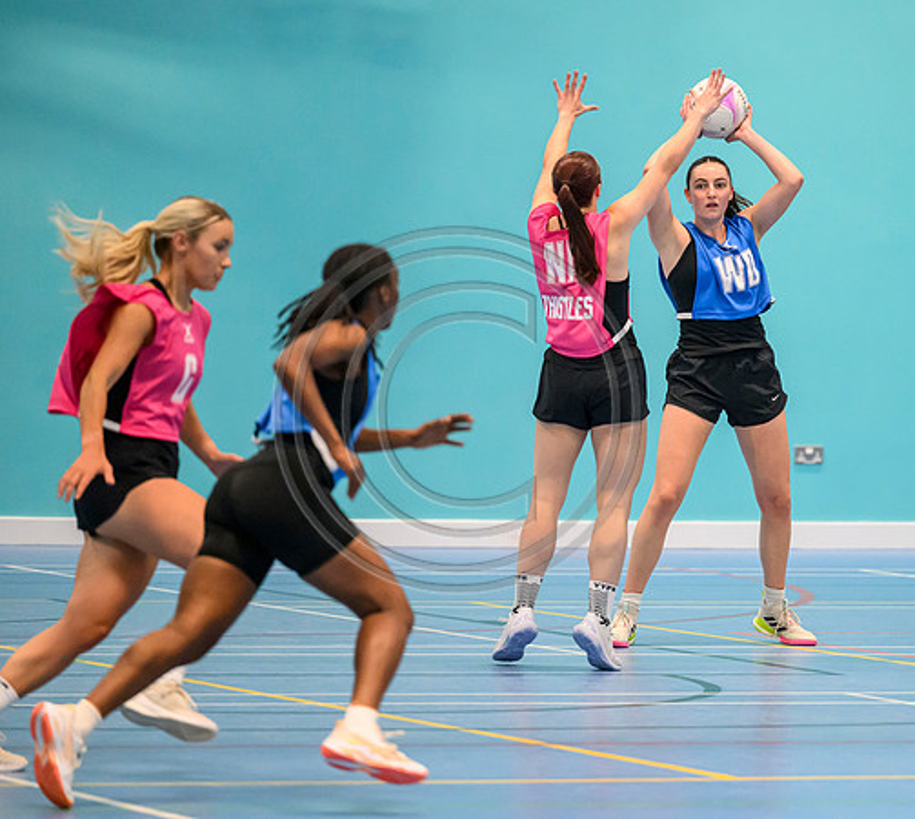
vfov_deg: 6.0
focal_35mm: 276
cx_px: 706
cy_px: 348
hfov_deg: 6.7
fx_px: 7841
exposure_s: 1/1000
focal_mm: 200
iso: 8000
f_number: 2.8
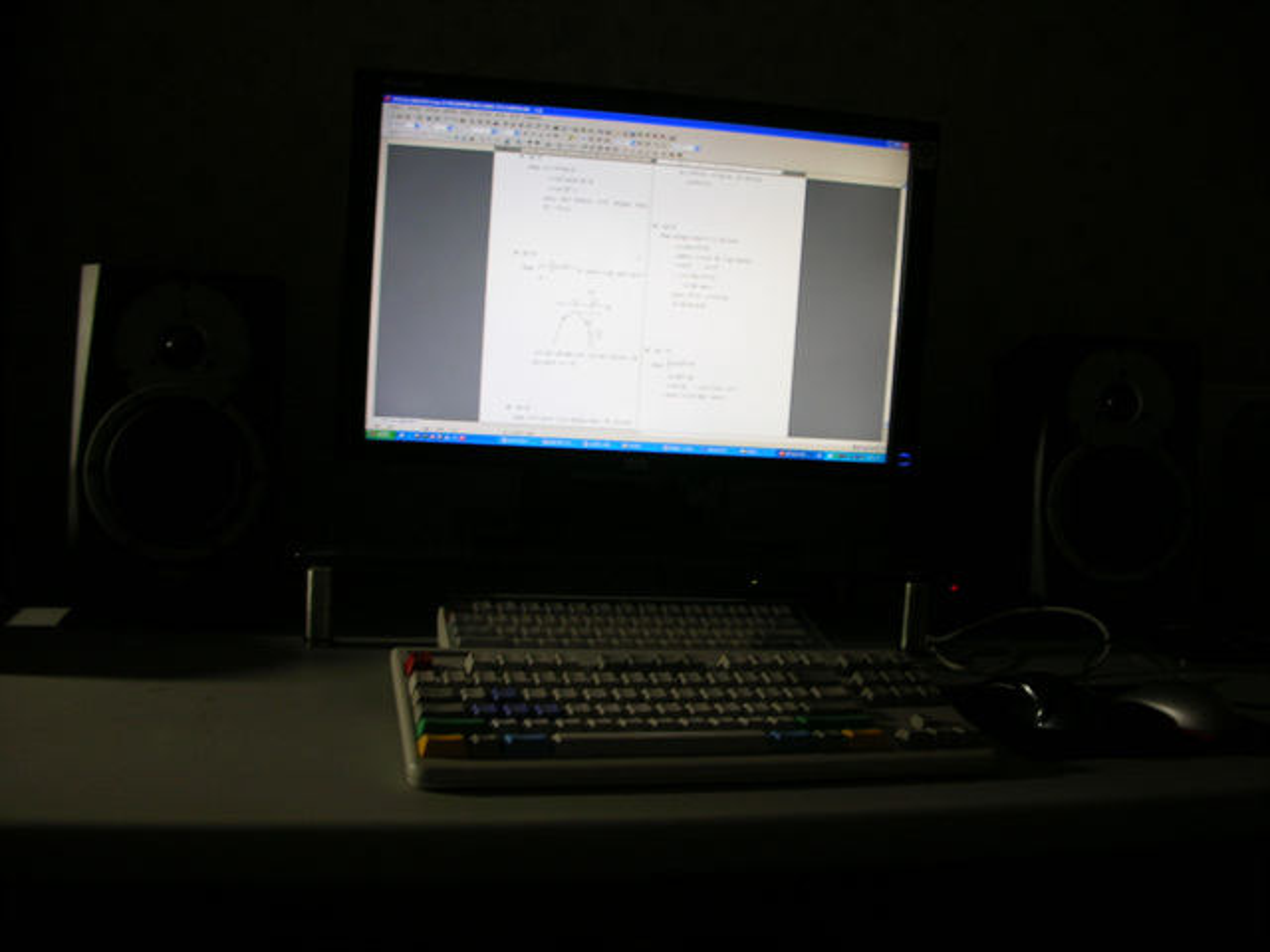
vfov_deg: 40.7
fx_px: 1284
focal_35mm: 35
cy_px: 476
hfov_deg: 52.6
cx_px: 635
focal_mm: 5.8
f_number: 3
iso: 50
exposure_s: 1/7.6
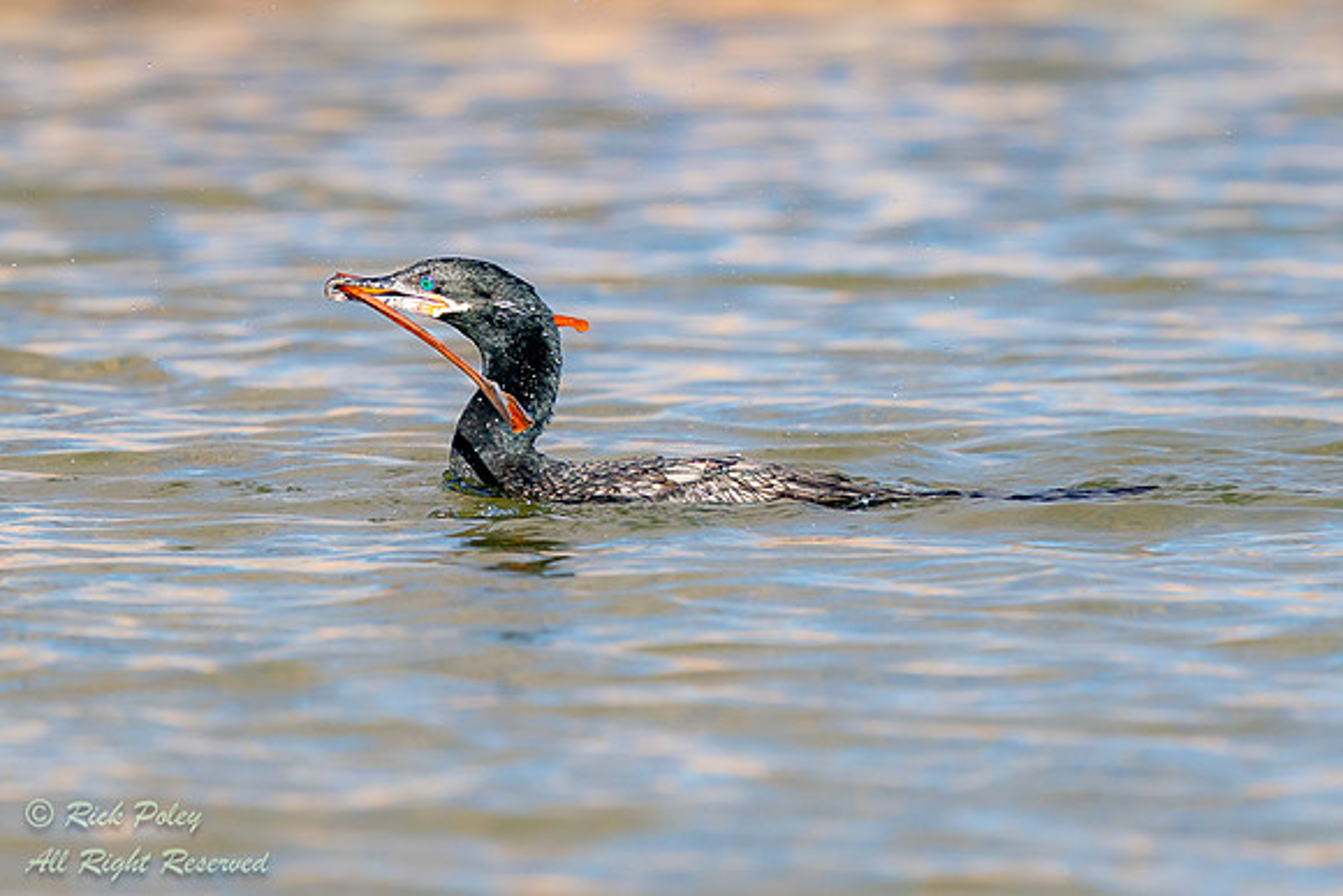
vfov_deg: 1.2
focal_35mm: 1152
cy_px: 365
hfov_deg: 1.8
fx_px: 42992
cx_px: 539
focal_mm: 600
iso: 1250
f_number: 7.1
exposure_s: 1/2500
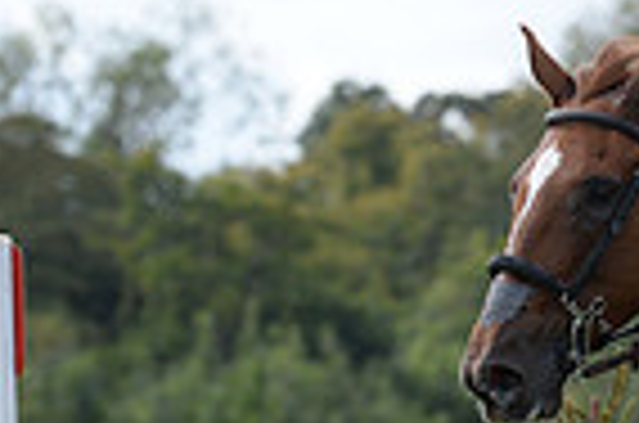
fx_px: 18861
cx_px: 1053
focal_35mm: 1065
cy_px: 657
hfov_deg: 1.9
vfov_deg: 1.3
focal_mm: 260
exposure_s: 1/1000
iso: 800
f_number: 8
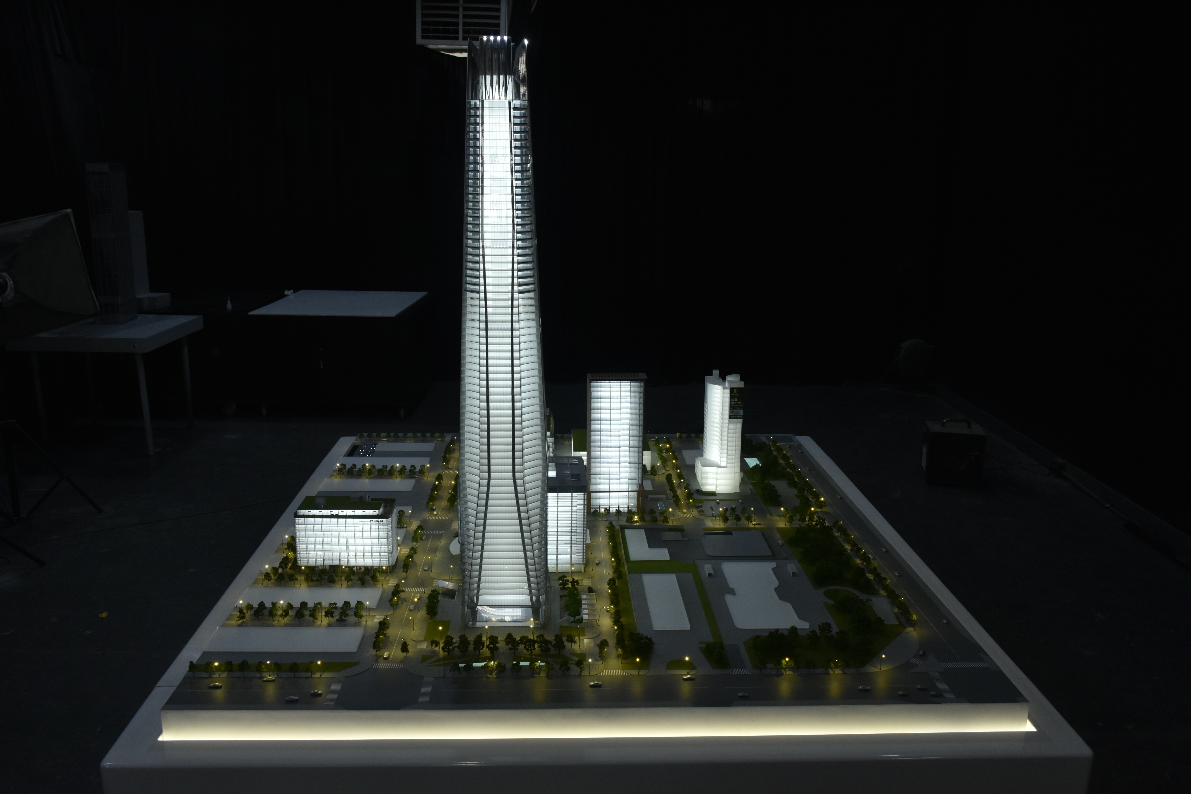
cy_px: 397
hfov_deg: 61.9
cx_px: 596
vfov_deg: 43.6
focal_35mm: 30
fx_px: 992
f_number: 5.6
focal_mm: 20
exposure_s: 1/200
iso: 800
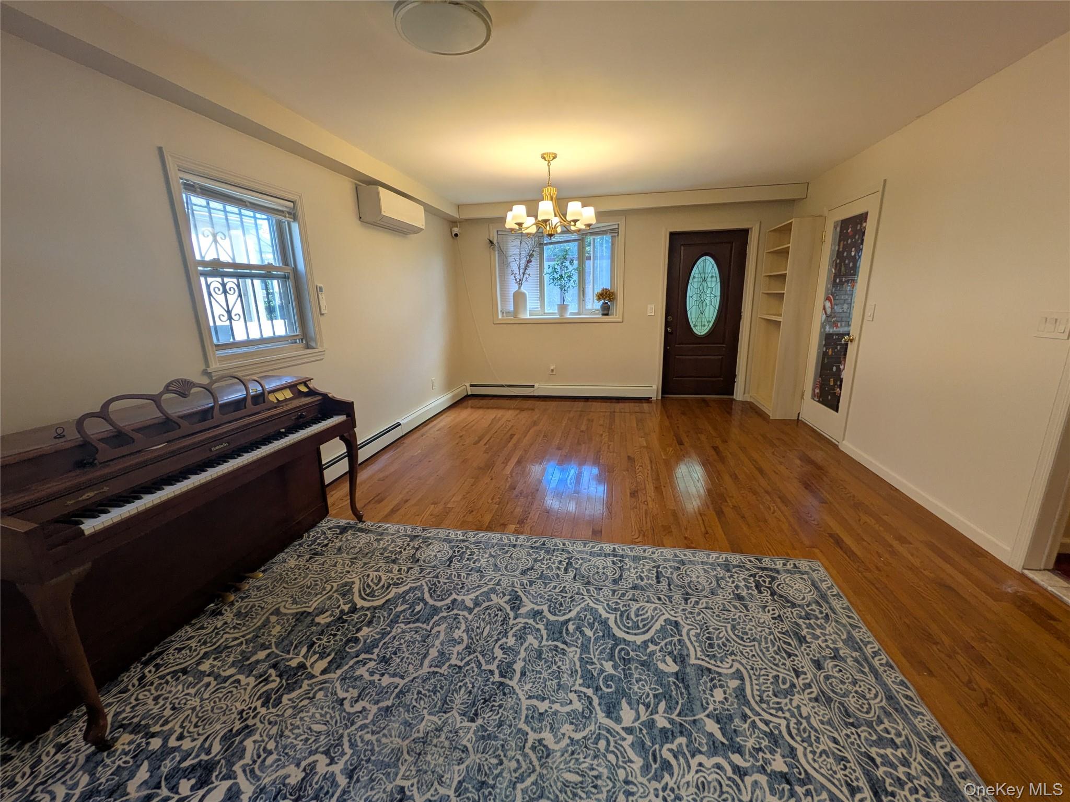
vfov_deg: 85.7
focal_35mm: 14
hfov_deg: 102.1
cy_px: 401
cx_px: 535
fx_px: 433
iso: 55
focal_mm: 1.83
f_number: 2.2
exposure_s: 1/151
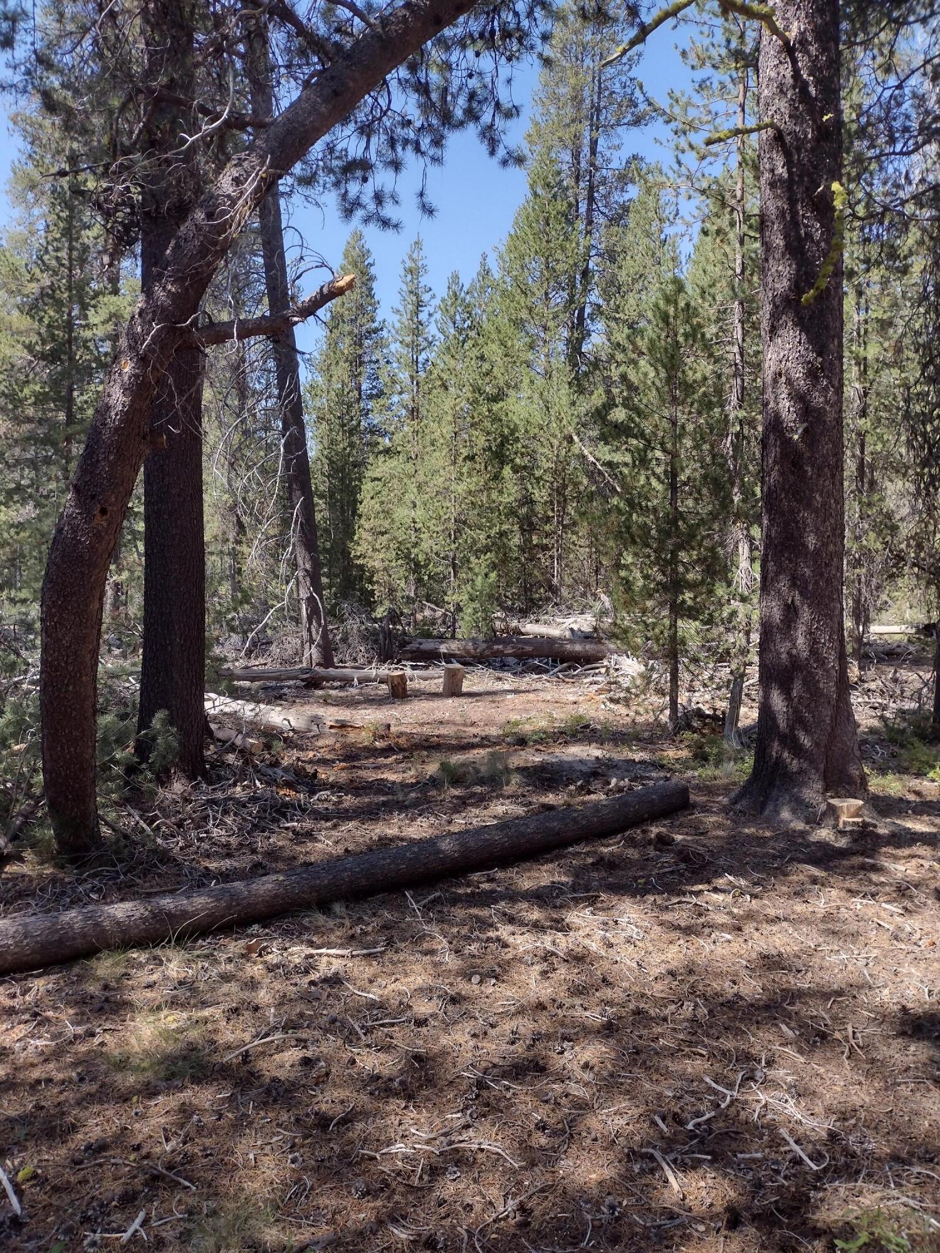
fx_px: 978
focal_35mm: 27
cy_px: 626
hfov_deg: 51.4
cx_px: 470
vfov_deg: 65.3
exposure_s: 1/977
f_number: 1.7
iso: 100
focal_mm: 4.71
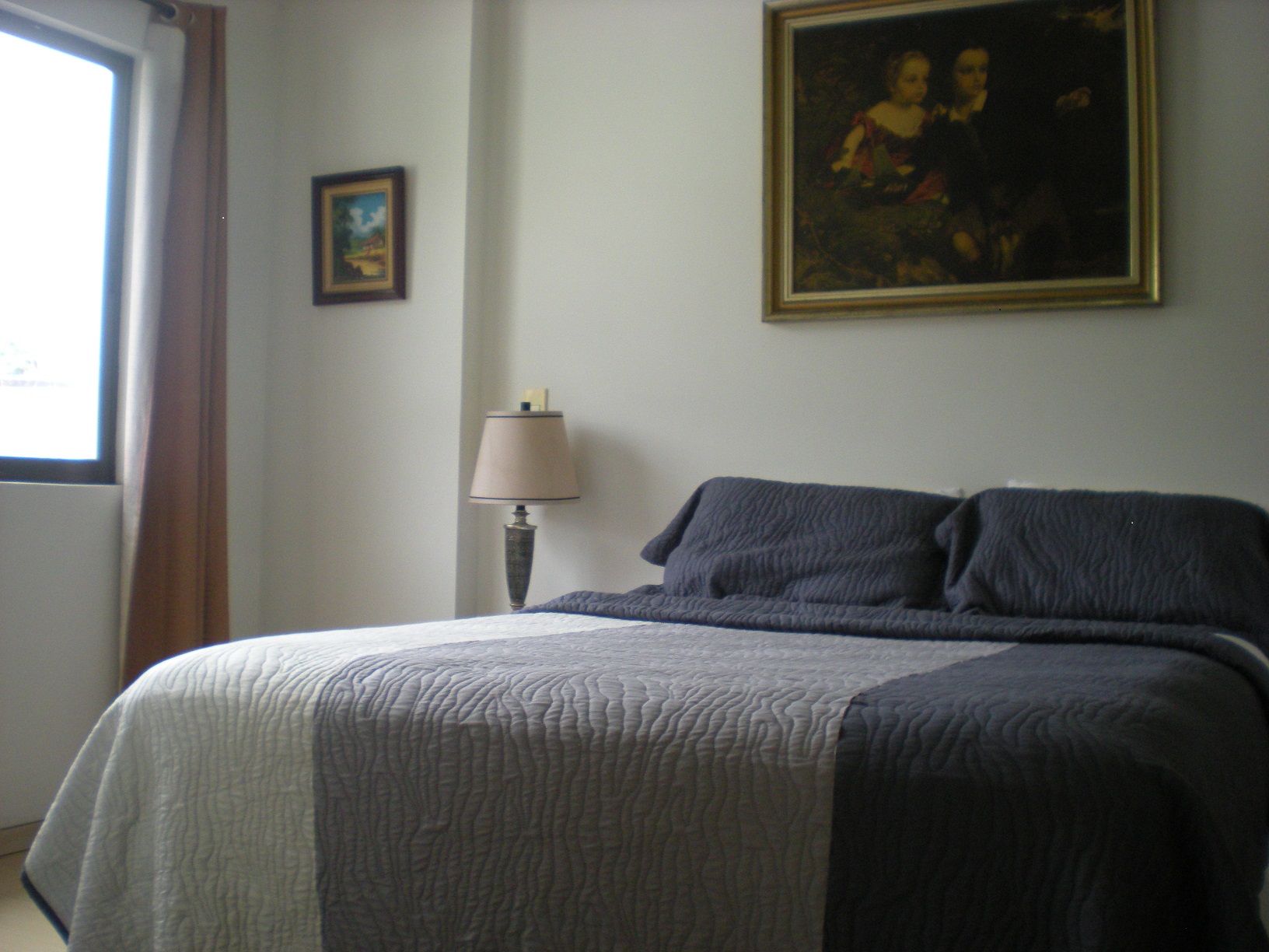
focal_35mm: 38
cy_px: 476
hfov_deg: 49.0
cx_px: 634
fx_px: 1393
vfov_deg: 37.7
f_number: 3.1
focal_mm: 6.3
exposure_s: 1/36
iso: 200
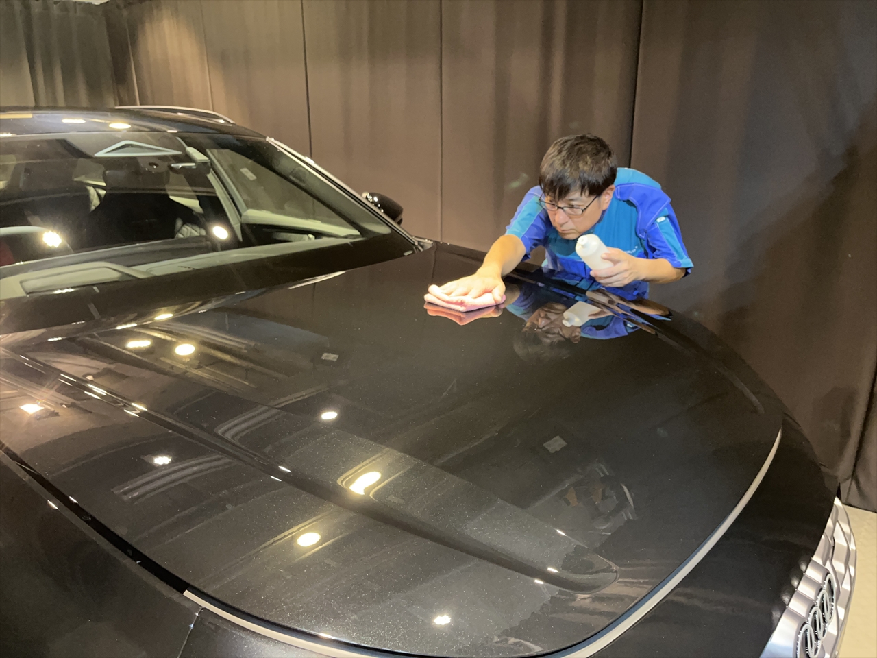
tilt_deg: -17.2
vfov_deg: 53.1
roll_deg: +1.0
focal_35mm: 26
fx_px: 659
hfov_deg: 67.3
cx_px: 438
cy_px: 329
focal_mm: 5.1
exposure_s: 1/30
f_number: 1.6
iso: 640
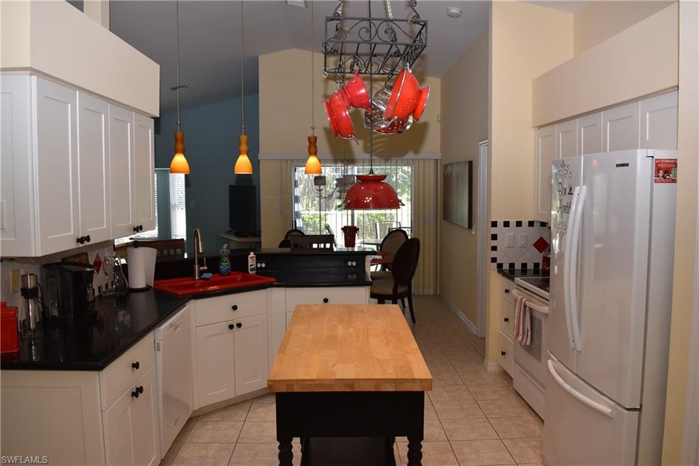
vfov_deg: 47.9
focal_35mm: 27
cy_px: 233
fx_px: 524
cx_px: 350
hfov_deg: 67.4
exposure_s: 1/125
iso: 400
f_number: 5.6
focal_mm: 18
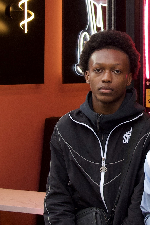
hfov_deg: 8.4
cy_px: 59
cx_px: 146
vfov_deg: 12.6
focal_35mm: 162
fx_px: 1012
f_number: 4
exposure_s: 1/160
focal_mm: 26
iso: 400
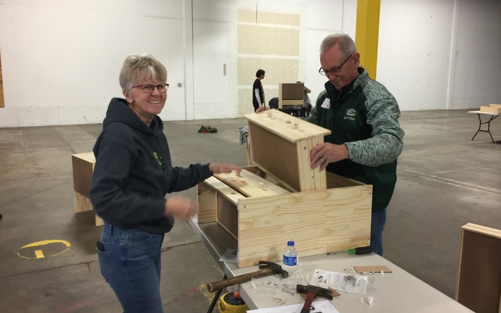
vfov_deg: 40.6
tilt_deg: -8.8
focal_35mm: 31
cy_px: 149
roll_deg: -0.8
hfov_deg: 61.2
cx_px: 250
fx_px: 423
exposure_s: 1/15
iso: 80
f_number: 2.2
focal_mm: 4.15
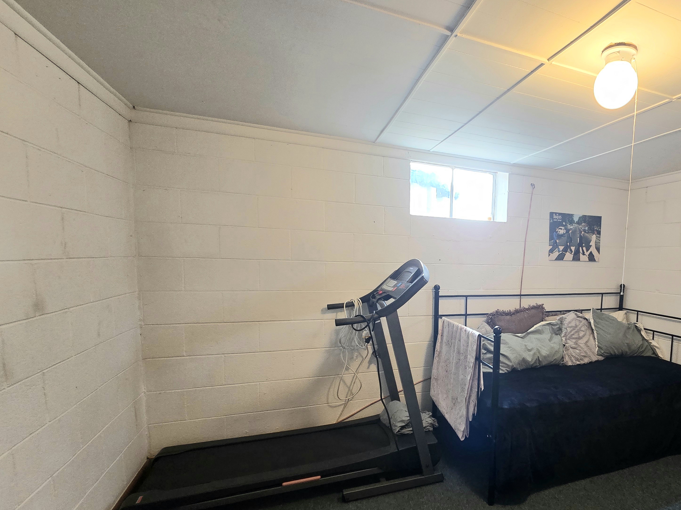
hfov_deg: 83.7
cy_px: 298
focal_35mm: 18
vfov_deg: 71.1
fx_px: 354
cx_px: 471
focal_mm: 2.2
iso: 200
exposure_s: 1/60.2
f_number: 2.2
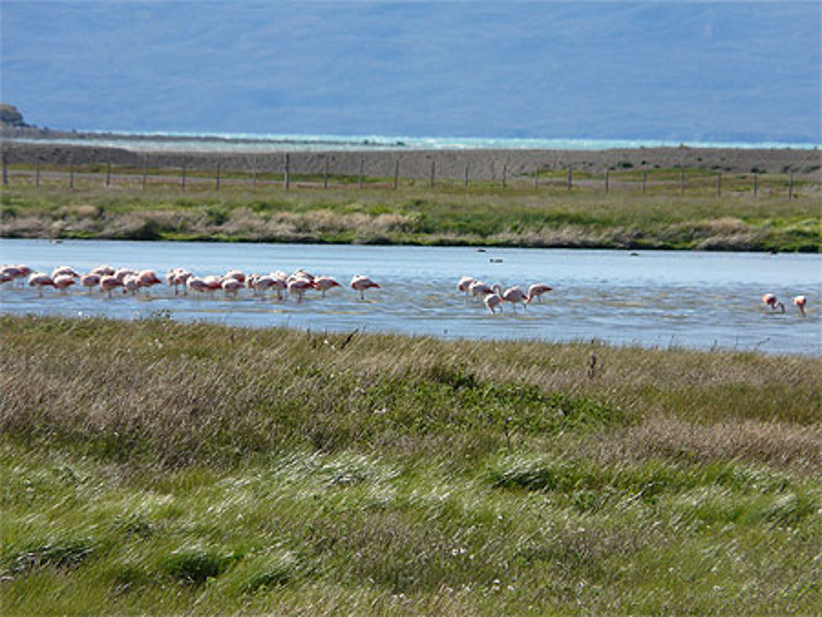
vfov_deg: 3.0
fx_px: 11974
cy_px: 308
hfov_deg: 3.9
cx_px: 411
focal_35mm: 504
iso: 100
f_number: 5.6
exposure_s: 1/500
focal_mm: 82.8
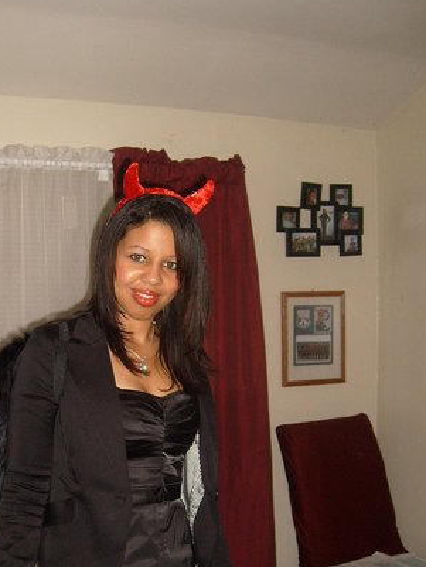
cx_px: 159
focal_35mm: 48
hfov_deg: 30.2
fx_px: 787
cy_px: 370
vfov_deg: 39.3
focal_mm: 5.8
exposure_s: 1/45
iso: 100
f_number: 2.8
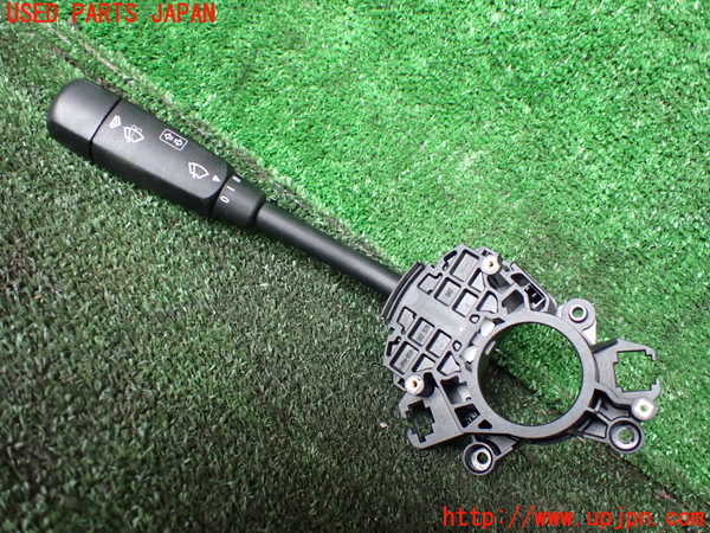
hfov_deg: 60.0
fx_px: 615
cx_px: 355
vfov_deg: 46.8
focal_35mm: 30
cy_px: 266
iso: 800
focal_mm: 5.4
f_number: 2.3
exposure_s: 1/80
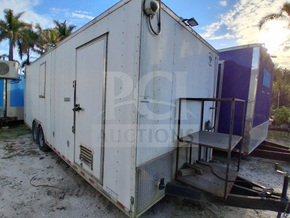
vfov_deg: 74.8
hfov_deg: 91.0
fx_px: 142
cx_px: 145
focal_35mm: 17
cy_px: 109
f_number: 2.2
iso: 50
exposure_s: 1/722
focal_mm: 1.4
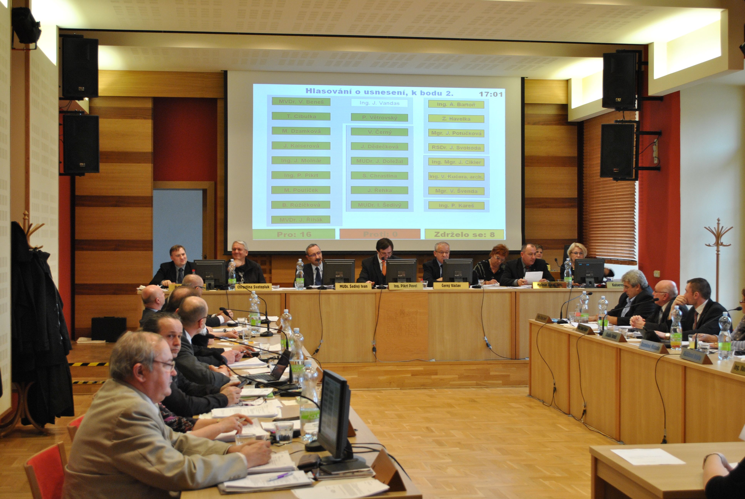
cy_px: 250
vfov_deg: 25.8
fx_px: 1088
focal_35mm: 52
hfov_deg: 37.8
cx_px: 372
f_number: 5
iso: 400
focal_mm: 35
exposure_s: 1/20
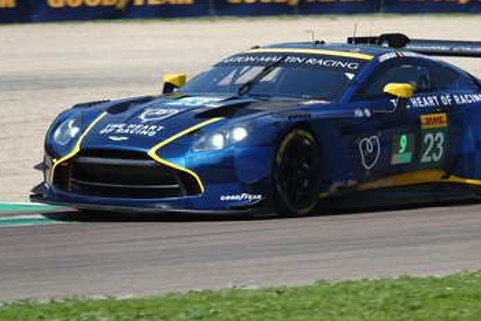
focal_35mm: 450
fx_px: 6012
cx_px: 299
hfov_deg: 4.6
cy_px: 133
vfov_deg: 3.1
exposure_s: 1/800
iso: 100
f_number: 4.5
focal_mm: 128.59
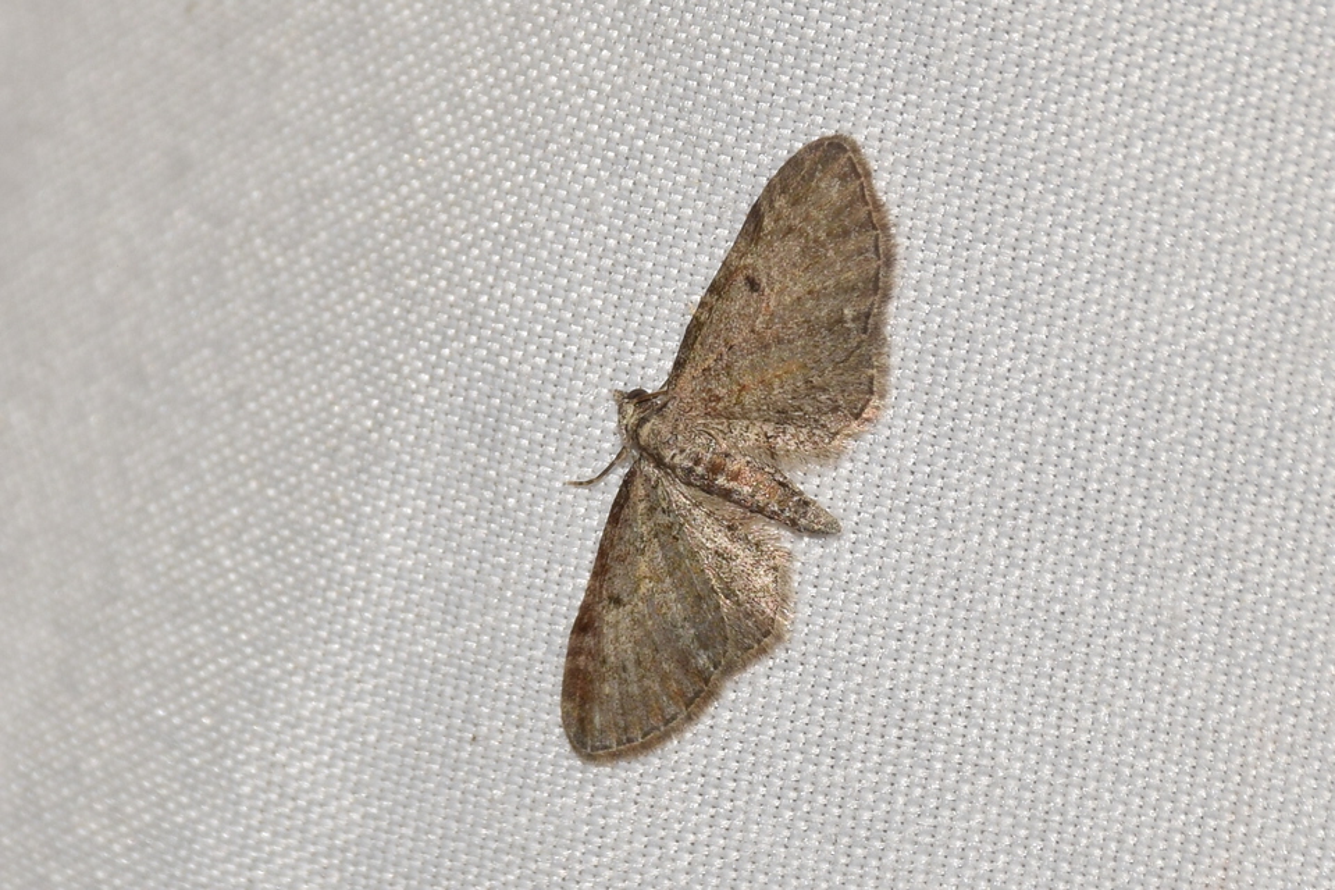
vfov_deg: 6.5
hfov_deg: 9.8
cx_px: 668
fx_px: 7787
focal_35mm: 210
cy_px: 445
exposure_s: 1/160
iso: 100
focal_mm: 140
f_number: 13
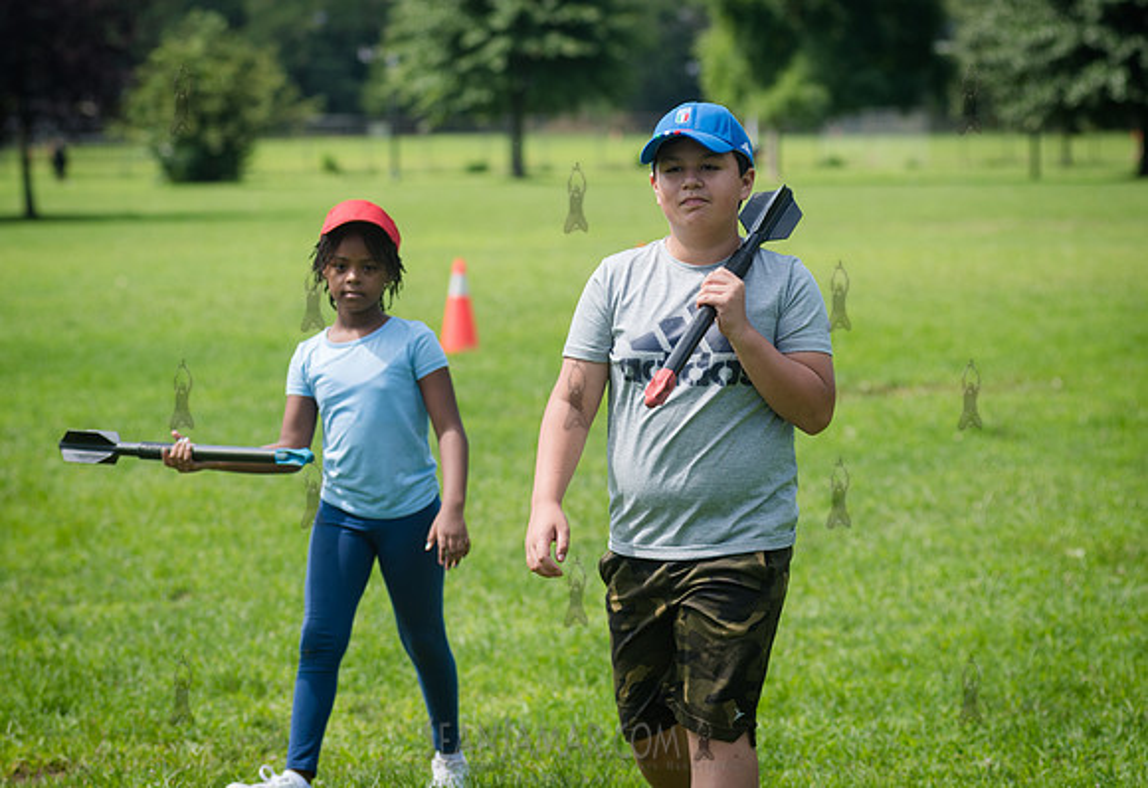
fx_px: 4682
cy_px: 325
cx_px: 447
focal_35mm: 146
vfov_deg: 9.6
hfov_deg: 14.0
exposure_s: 1/1250
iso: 200
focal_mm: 105
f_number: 4
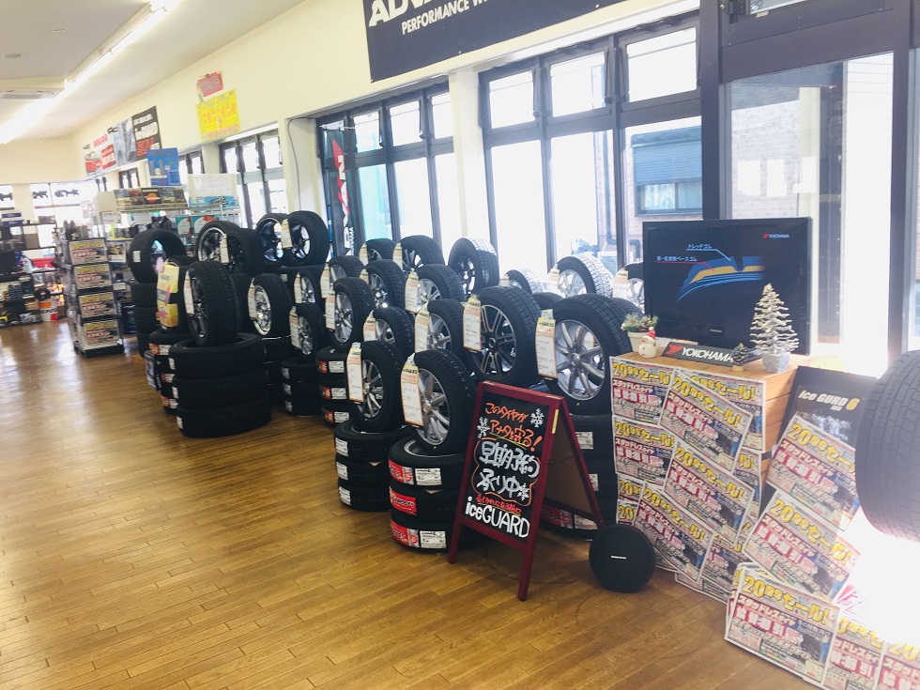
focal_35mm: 29
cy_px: 345
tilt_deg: -11.7
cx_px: 460
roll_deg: +3.3
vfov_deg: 48.2
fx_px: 771
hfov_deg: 61.7
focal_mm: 4.15
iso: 32
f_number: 2.2
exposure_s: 1/40
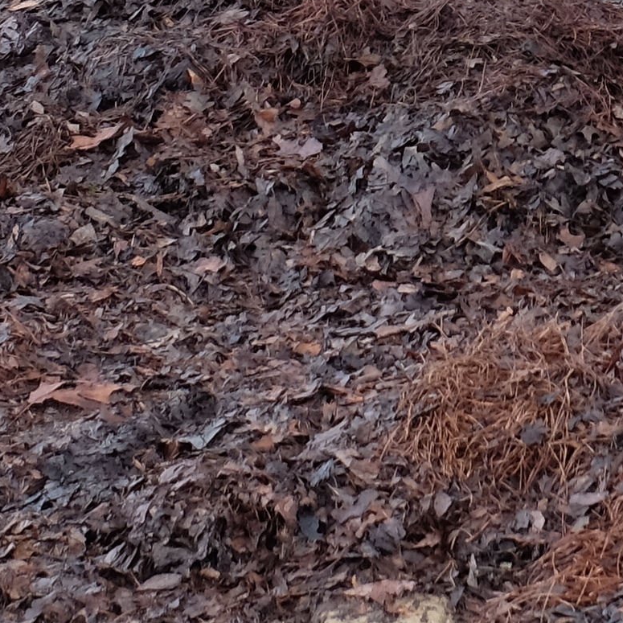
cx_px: 822
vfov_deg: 10.3
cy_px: -432
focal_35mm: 161
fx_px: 3278
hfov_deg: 10.6
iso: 500
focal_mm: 20.1
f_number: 5
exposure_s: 1/60
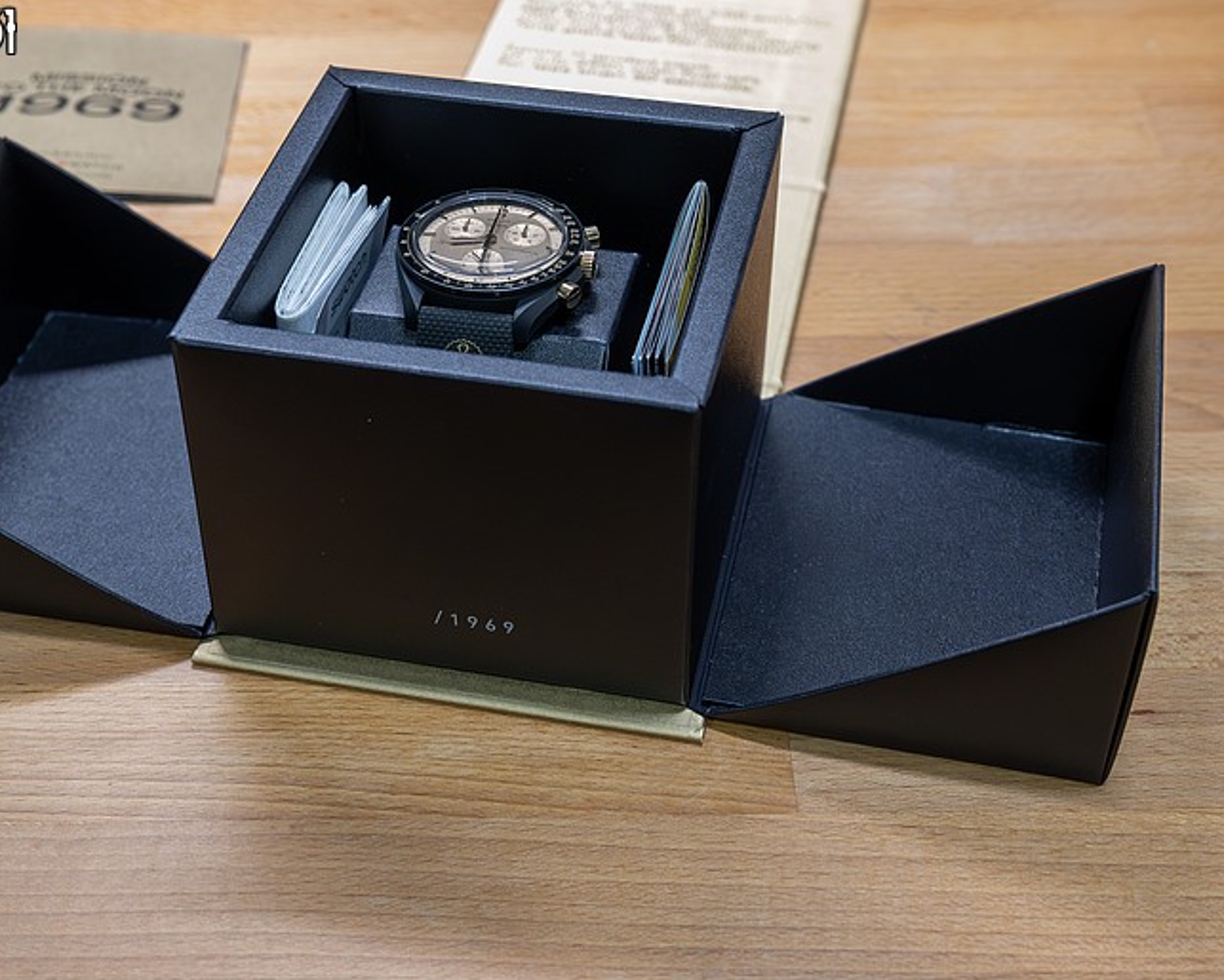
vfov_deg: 26.3
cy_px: 492
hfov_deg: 32.4
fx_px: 2102
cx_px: 485
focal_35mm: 58
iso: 8000
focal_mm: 51
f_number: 8
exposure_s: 1/80
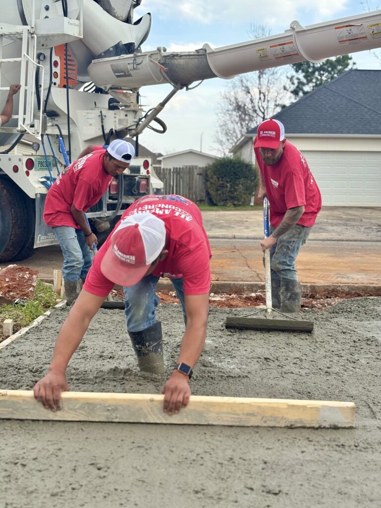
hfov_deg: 28.0
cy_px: 254
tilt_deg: -4.3
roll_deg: -0.9
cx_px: 190
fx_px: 763
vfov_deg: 36.8
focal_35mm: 52
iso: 40
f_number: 1.6
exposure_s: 1/1032
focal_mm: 5.96
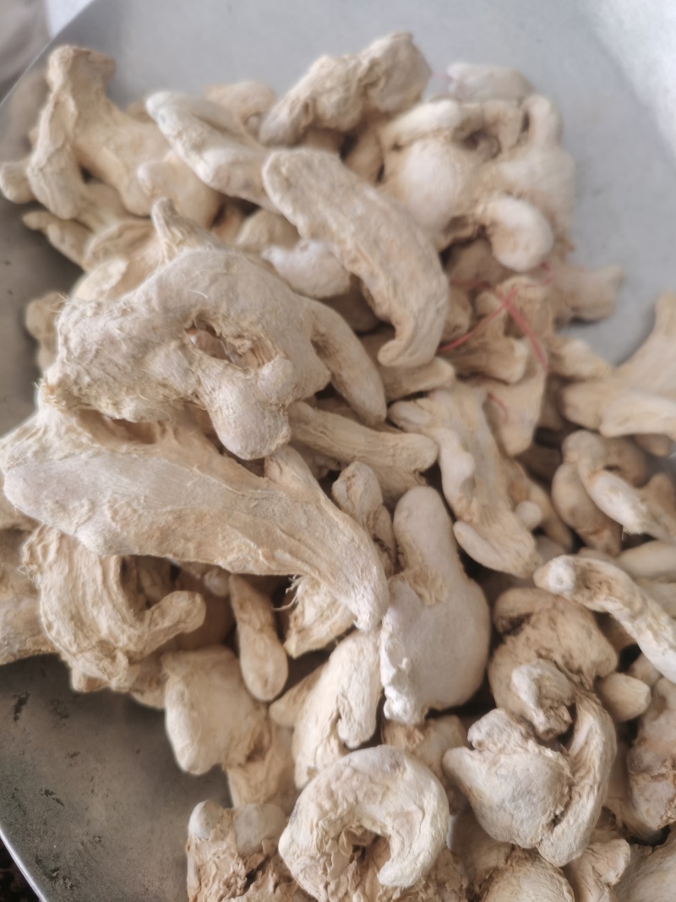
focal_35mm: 27
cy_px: 451
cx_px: 338
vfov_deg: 65.3
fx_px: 703
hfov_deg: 51.3
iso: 80
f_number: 1.8
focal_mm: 5.58
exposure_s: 1/60
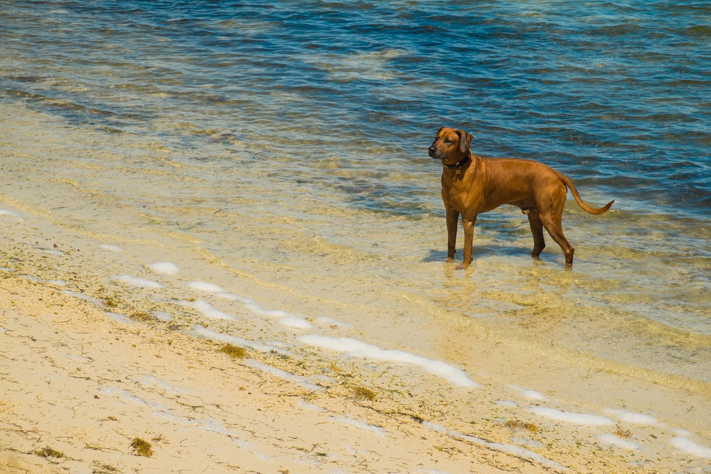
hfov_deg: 24.5
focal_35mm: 83
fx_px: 1639
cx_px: 356
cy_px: 237
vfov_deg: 16.4
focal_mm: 55
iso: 200
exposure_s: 1/170
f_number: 8
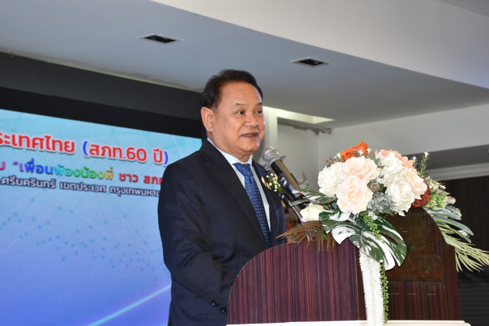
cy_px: 163
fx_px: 1223
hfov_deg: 22.6
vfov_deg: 15.2
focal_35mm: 90
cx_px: 244
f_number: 8
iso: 640
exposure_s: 1/60
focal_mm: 60
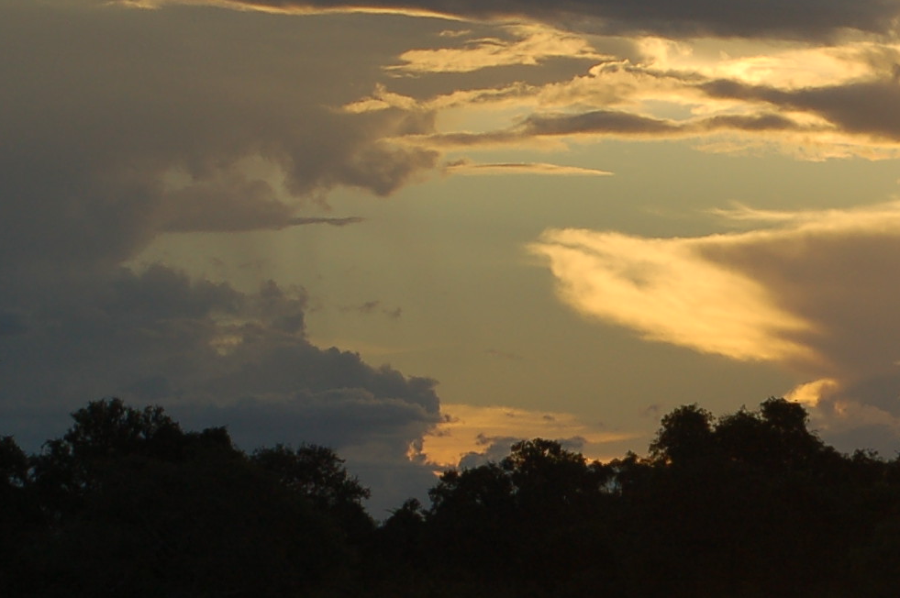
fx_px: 8042
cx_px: 1005
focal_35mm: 322
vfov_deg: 4.3
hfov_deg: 6.4
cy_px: 526
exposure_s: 1/320
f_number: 10
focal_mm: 70
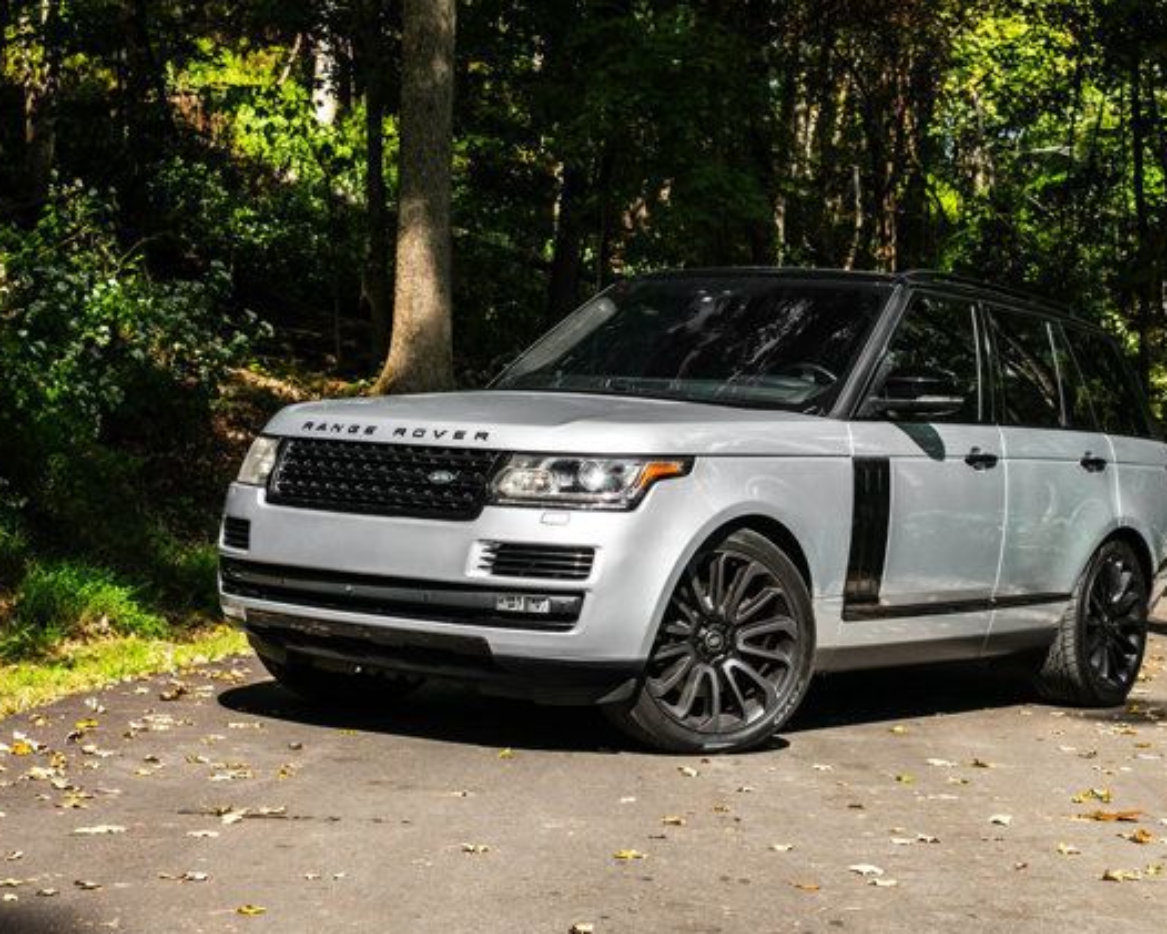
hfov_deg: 29.1
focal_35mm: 65
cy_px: 470
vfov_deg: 23.5
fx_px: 2245
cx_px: 677
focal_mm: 38
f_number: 5.6
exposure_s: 1/800
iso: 400
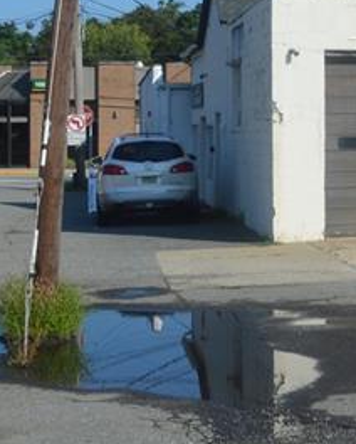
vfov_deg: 19.3
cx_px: 536
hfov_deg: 14.6
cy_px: 64
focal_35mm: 98
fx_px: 1288
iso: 100
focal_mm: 18
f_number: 8
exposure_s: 1/250
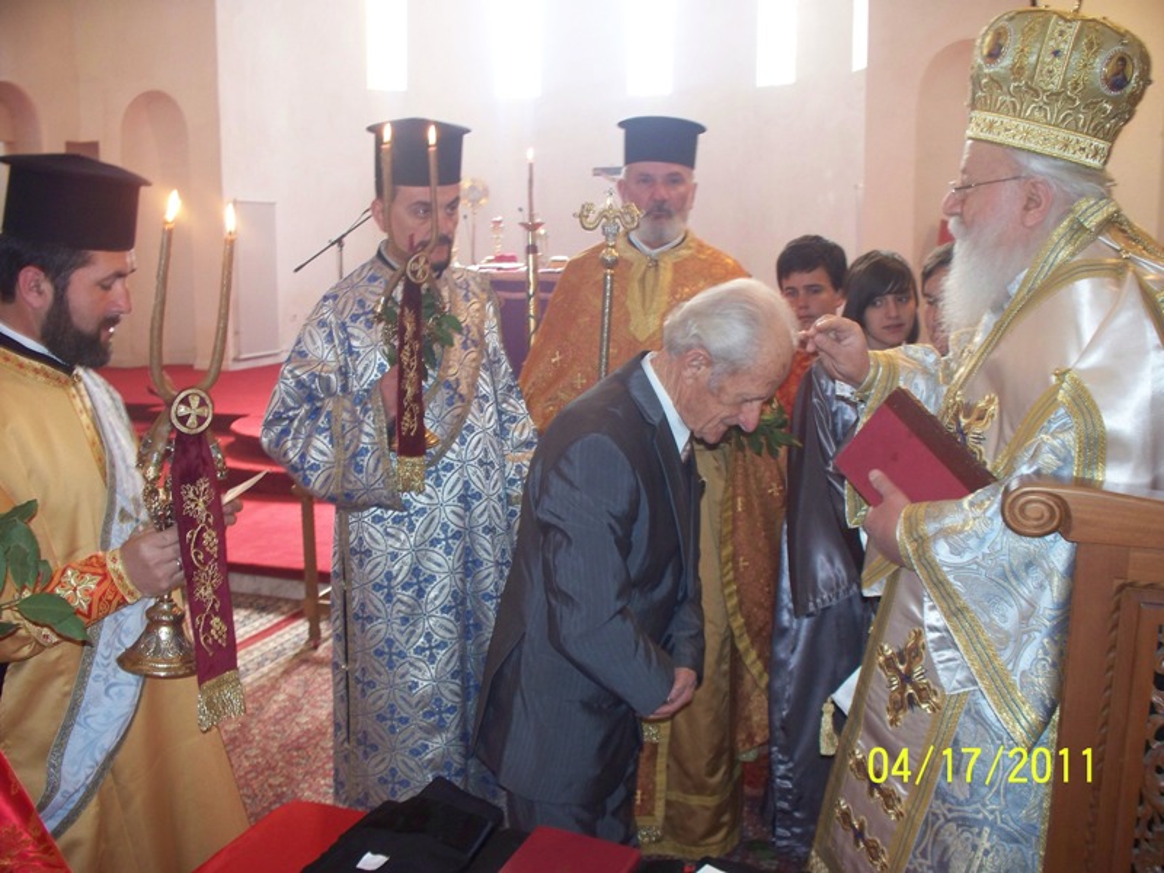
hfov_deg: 51.4
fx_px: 1211
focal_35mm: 36
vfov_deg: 39.7
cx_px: 582
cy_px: 436
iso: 200
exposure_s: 1/30
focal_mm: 7.54
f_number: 2.8
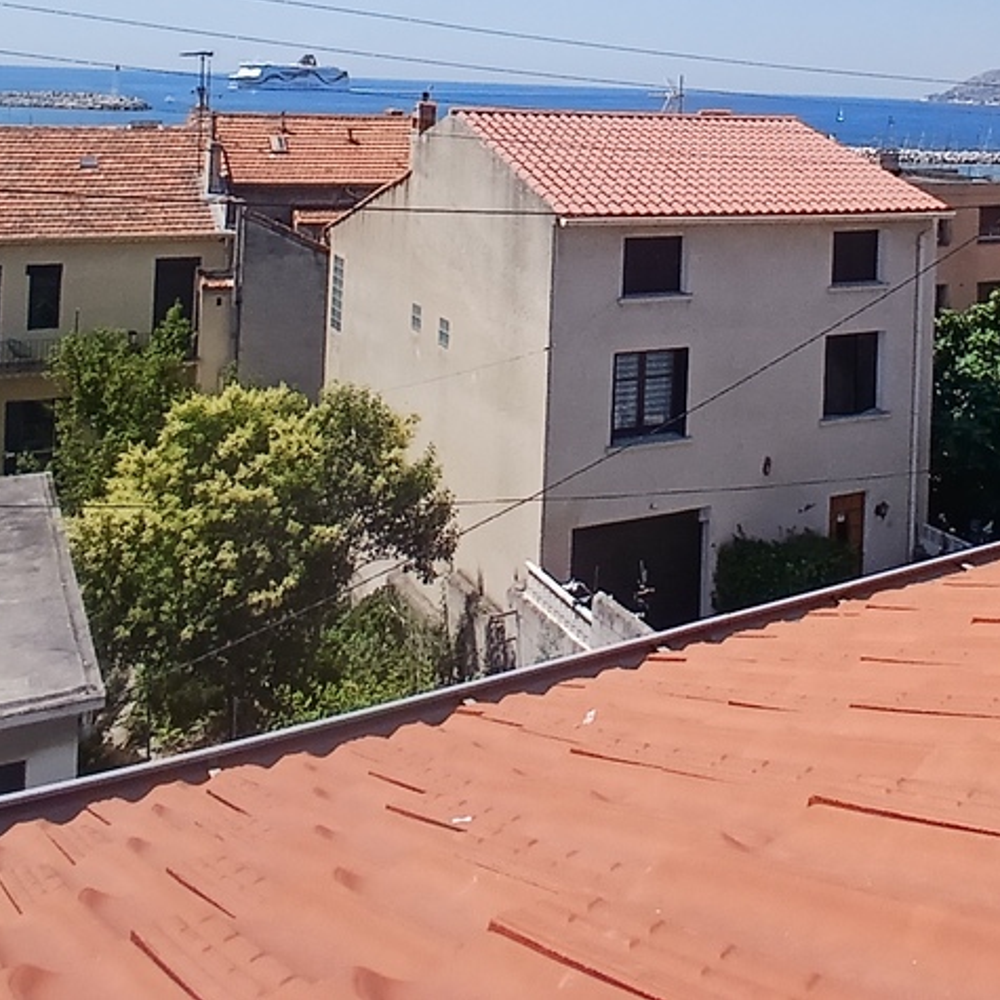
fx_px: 1242
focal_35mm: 38
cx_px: 691
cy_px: 55
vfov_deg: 39.8
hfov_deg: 43.1
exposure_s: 1/1577
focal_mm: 1.4
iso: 50
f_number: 2.2
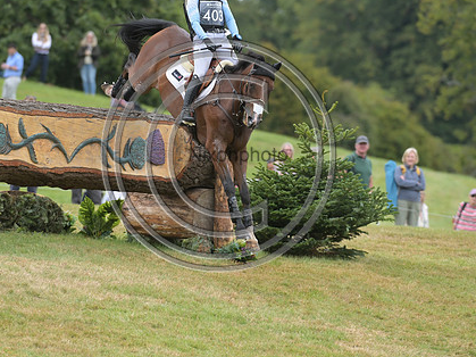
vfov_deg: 2.8
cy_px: 139
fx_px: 7327
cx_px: 206
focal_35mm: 533
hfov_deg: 3.7
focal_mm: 400
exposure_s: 1/1250
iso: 1400
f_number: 5.6
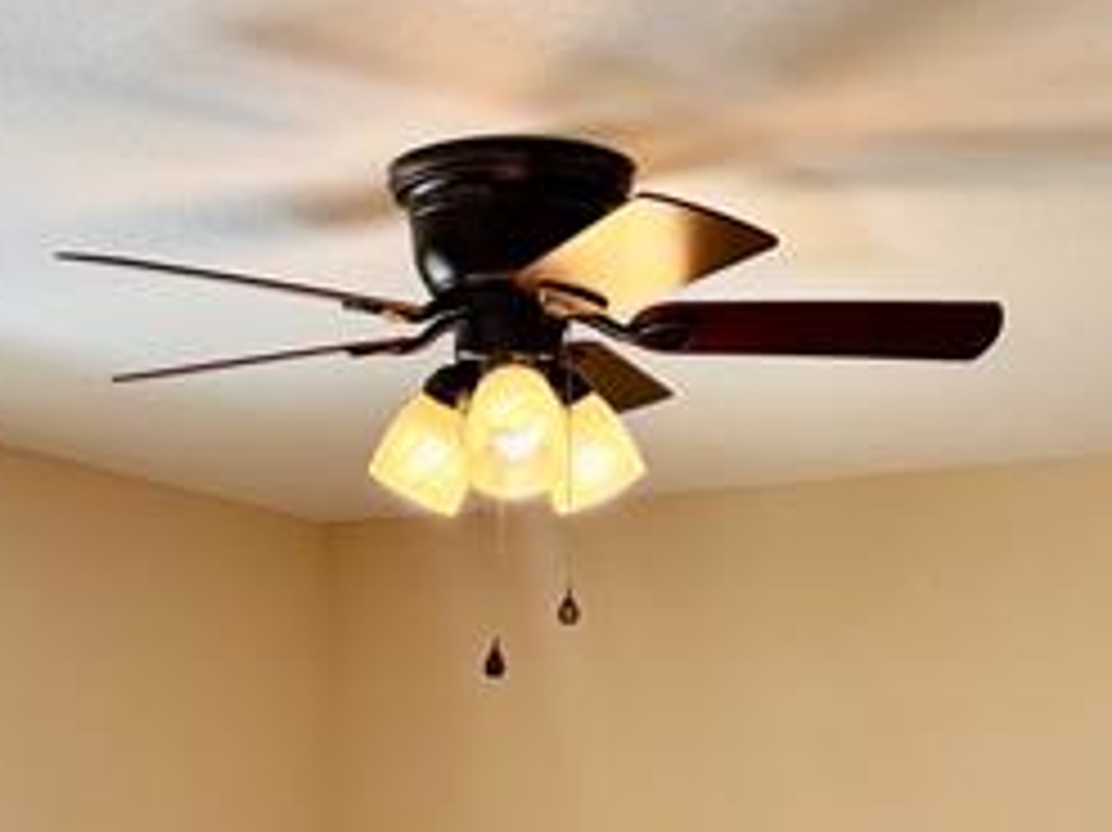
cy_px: 1309
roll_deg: -0.3
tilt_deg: -8.8
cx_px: 437
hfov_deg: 24.1
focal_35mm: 81
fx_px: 2601
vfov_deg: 16.3
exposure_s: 1/130
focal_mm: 5.96
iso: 64
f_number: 1.6
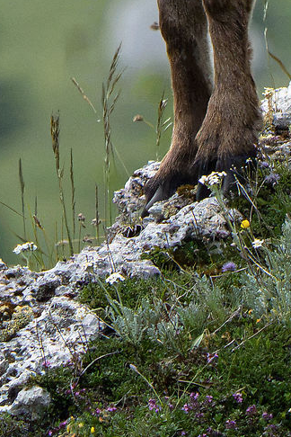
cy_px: -272
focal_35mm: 3345
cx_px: 88
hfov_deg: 0.4
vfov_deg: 0.6
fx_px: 40555
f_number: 11
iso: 6400
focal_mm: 452
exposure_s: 1/2500
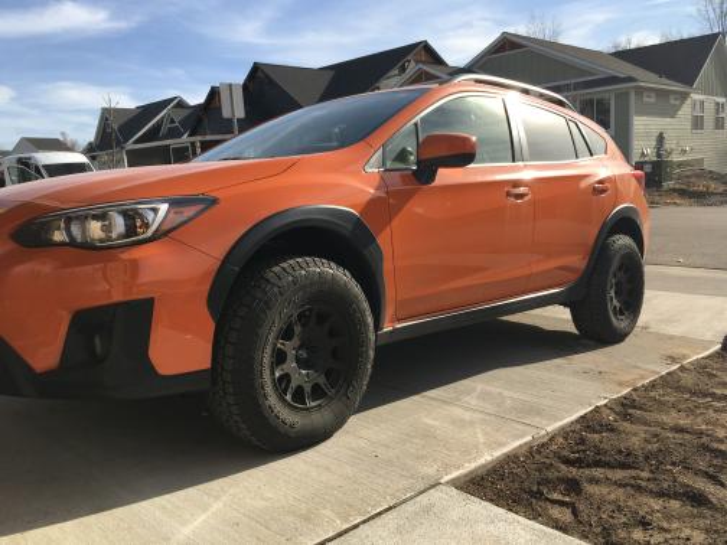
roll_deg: +4.2
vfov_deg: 48.2
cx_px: 364
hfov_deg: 61.7
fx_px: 609
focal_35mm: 29
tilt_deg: -9.8
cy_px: 272
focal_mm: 4.15
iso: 25
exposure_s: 1/1399
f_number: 2.2
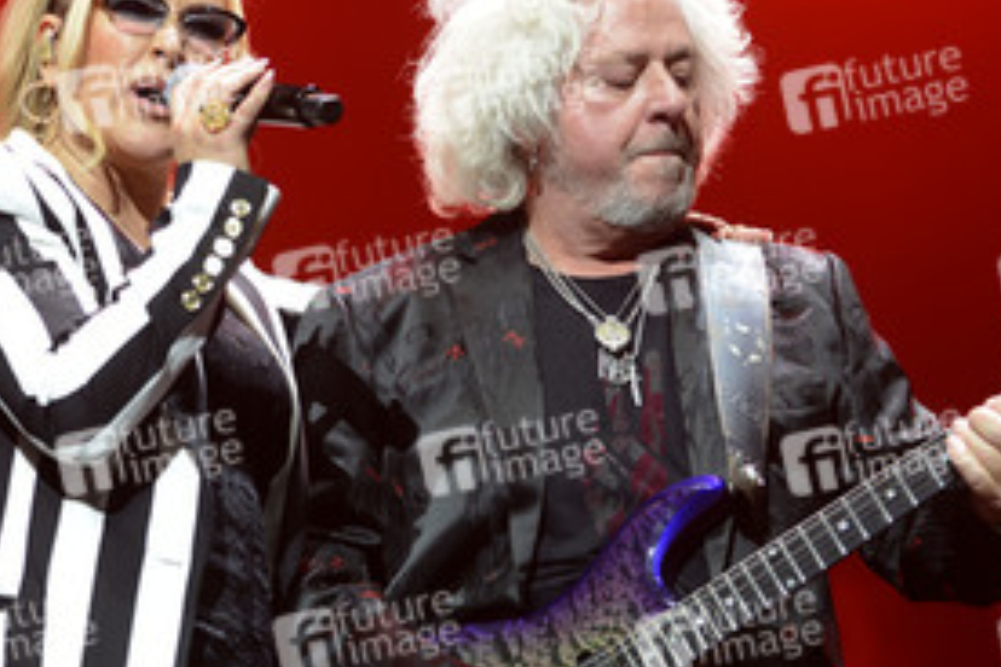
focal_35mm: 160
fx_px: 4449
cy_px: 362
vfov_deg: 8.6
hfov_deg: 12.8
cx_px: 415
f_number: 2.8
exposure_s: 1/200
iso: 800
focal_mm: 98
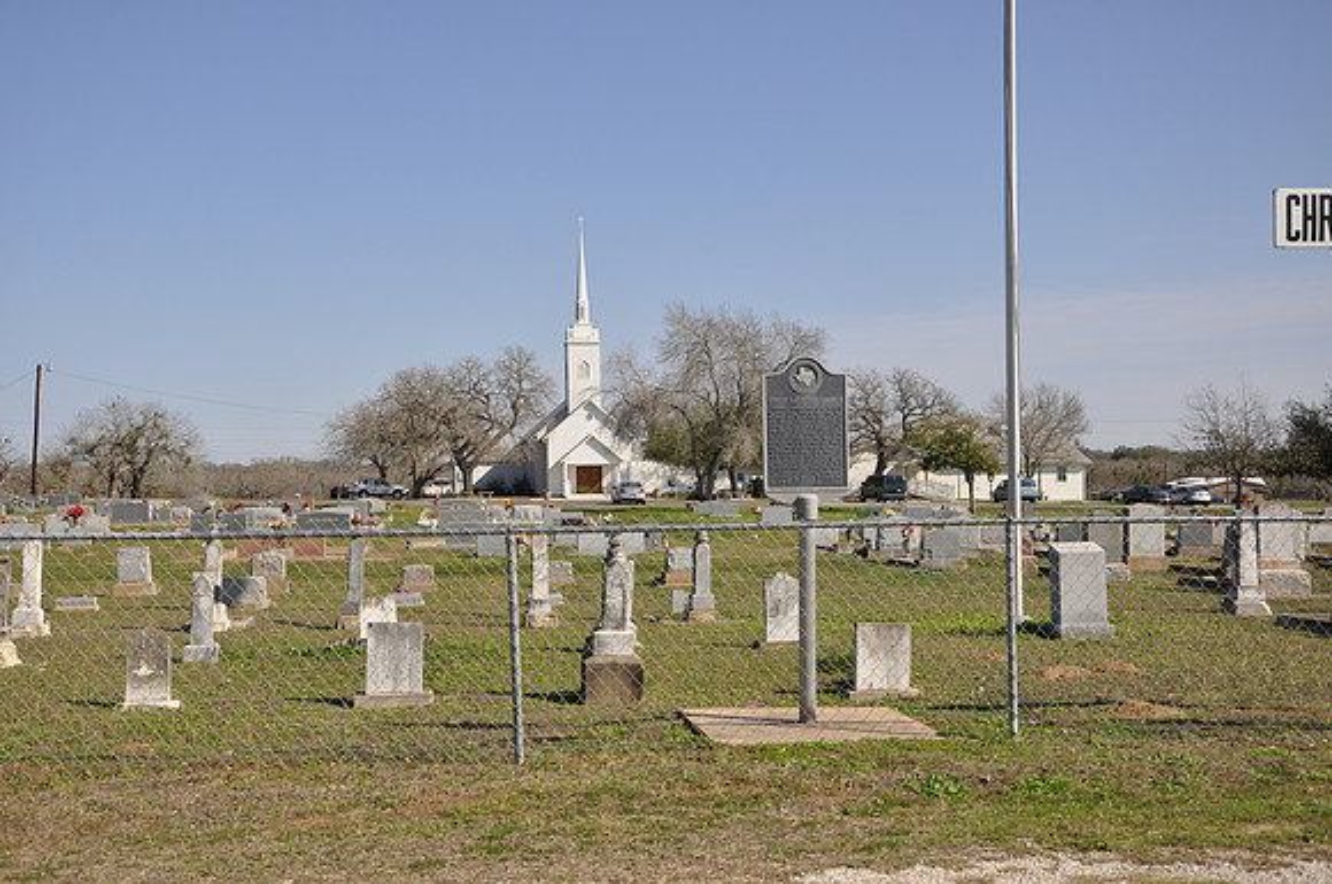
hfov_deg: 41.2
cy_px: 442
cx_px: 666
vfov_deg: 28.0
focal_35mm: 48
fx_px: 1774
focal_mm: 32
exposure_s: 1/250
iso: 200
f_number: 8
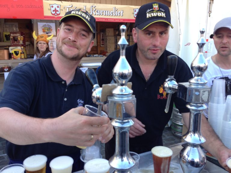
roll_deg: +0.6
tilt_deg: -8.0
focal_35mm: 33
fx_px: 220
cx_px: 116
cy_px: 86
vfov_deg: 42.9
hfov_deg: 55.4
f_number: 2.4
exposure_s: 1/121
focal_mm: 4.12
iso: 50
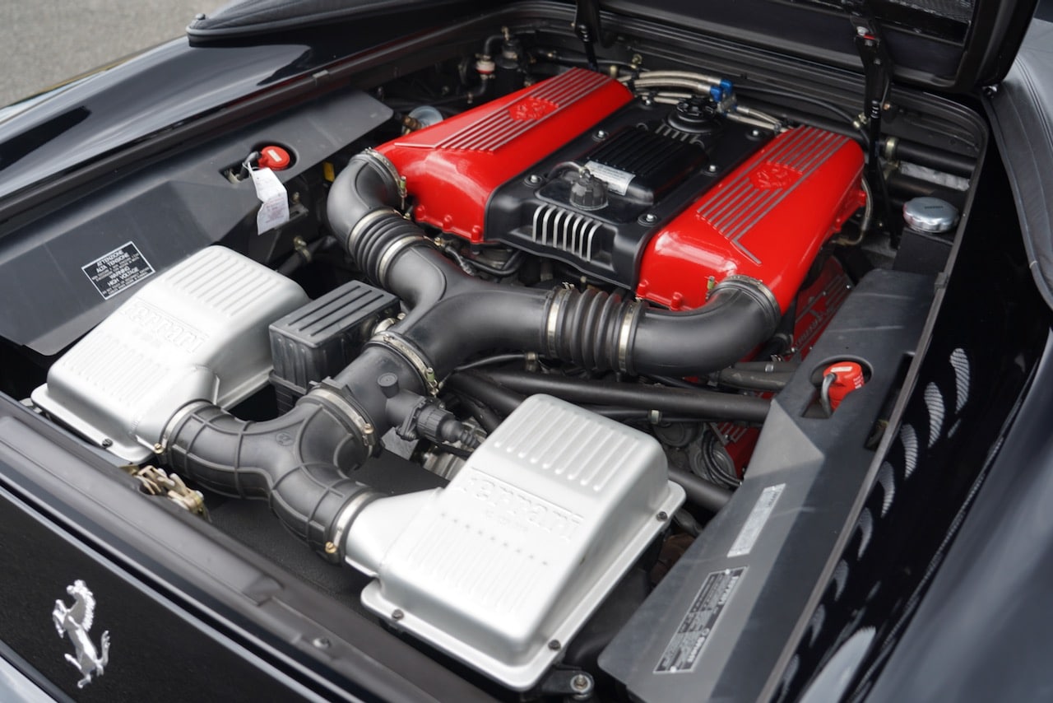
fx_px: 1053
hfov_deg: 53.1
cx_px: 526
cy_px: 352
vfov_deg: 36.9
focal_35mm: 36
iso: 100
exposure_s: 1/60
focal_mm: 36
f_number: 4
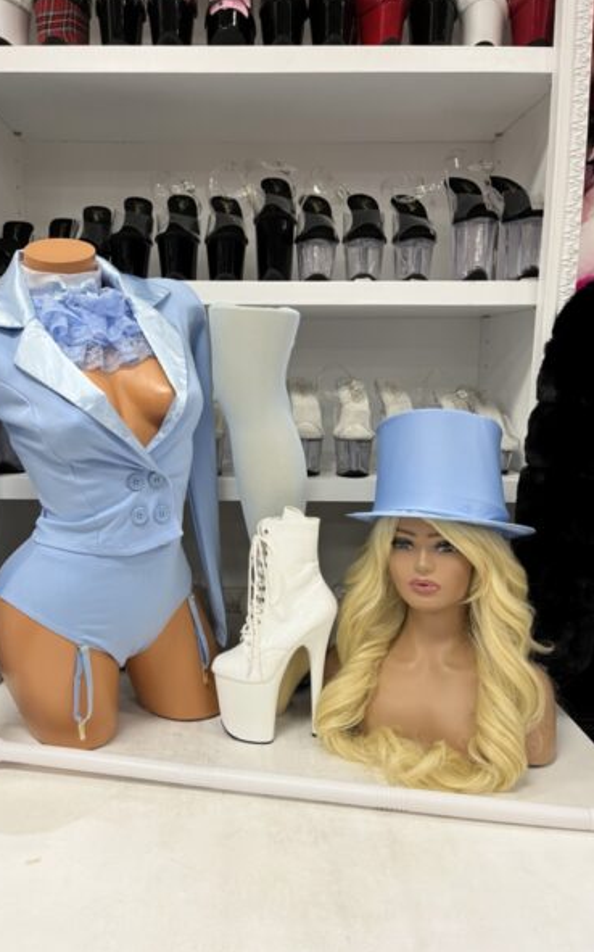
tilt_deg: -8.6
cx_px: 237
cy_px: 474
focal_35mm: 28
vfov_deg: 66.5
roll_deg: -0.6
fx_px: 726
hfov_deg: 44.3
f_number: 1.6
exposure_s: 1/60
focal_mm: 5.1
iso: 125
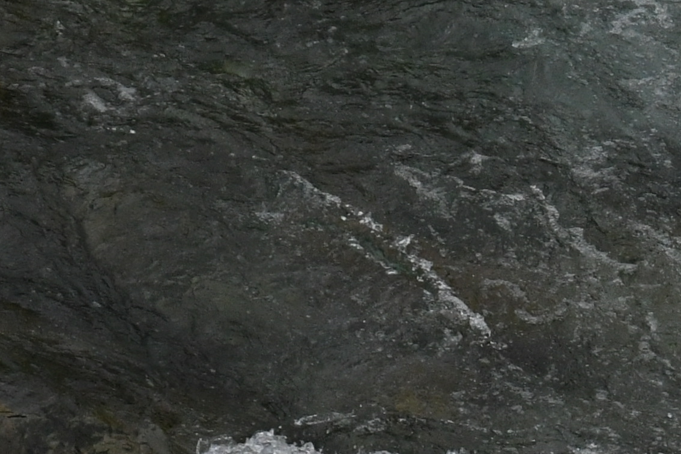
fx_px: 22991
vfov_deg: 1.1
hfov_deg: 1.7
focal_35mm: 1215
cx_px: 1254
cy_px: 840
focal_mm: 165
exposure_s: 1/5000
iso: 2000
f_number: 6.3
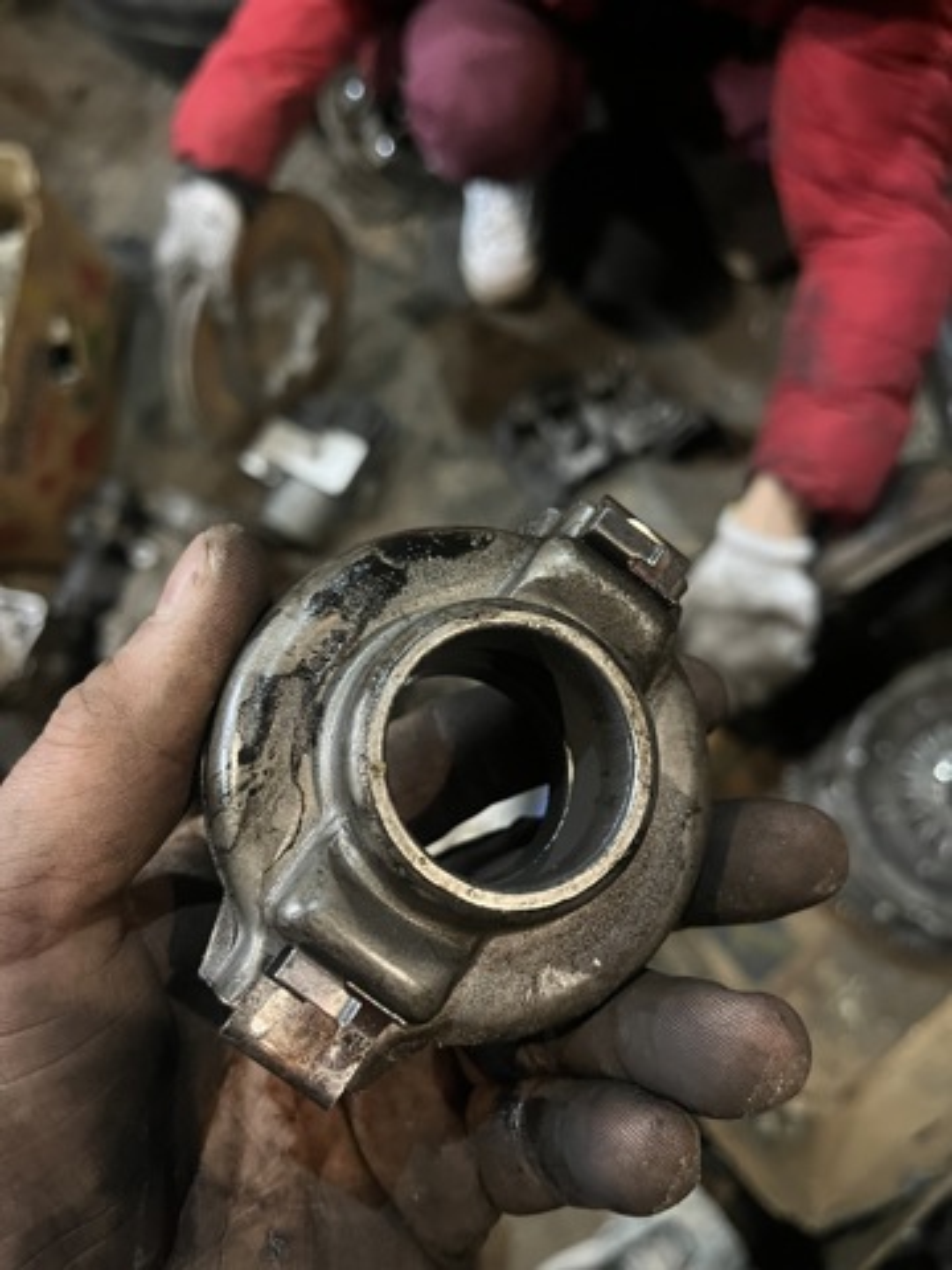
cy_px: 635
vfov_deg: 67.3
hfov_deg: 53.1
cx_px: 476
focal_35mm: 26
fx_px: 953
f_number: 1.6
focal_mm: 5.1
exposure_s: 1/25
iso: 640
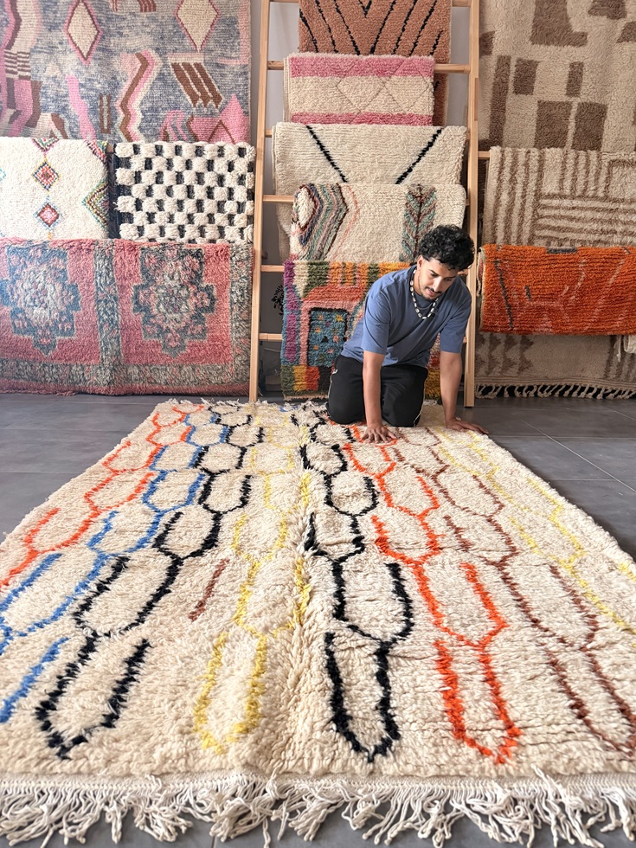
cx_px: 318
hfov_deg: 56.8
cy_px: 424
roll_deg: -1.5
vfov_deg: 71.6
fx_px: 588
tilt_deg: -14.3
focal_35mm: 24
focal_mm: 6.76
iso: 640
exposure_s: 1/60
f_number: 1.78
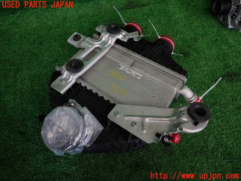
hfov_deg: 69.4
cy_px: 90
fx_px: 174
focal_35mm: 25
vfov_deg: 54.9
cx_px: 120
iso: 160
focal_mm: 4.5
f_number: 2
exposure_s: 1/60
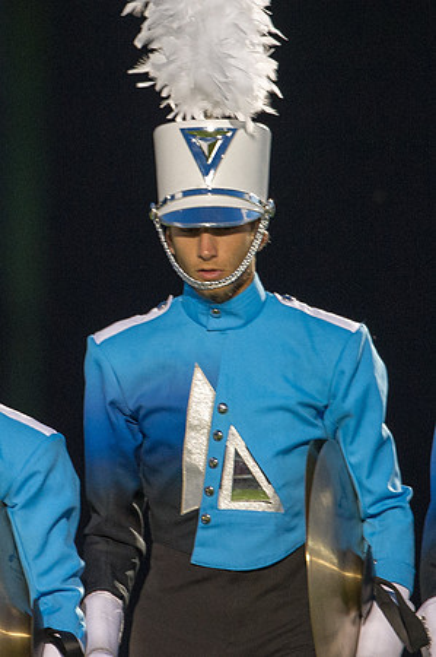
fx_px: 21117
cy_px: 278
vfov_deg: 1.8
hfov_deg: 1.2
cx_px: 47
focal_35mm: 1160
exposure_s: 1/200
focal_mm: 600
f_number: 4.5
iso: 3200
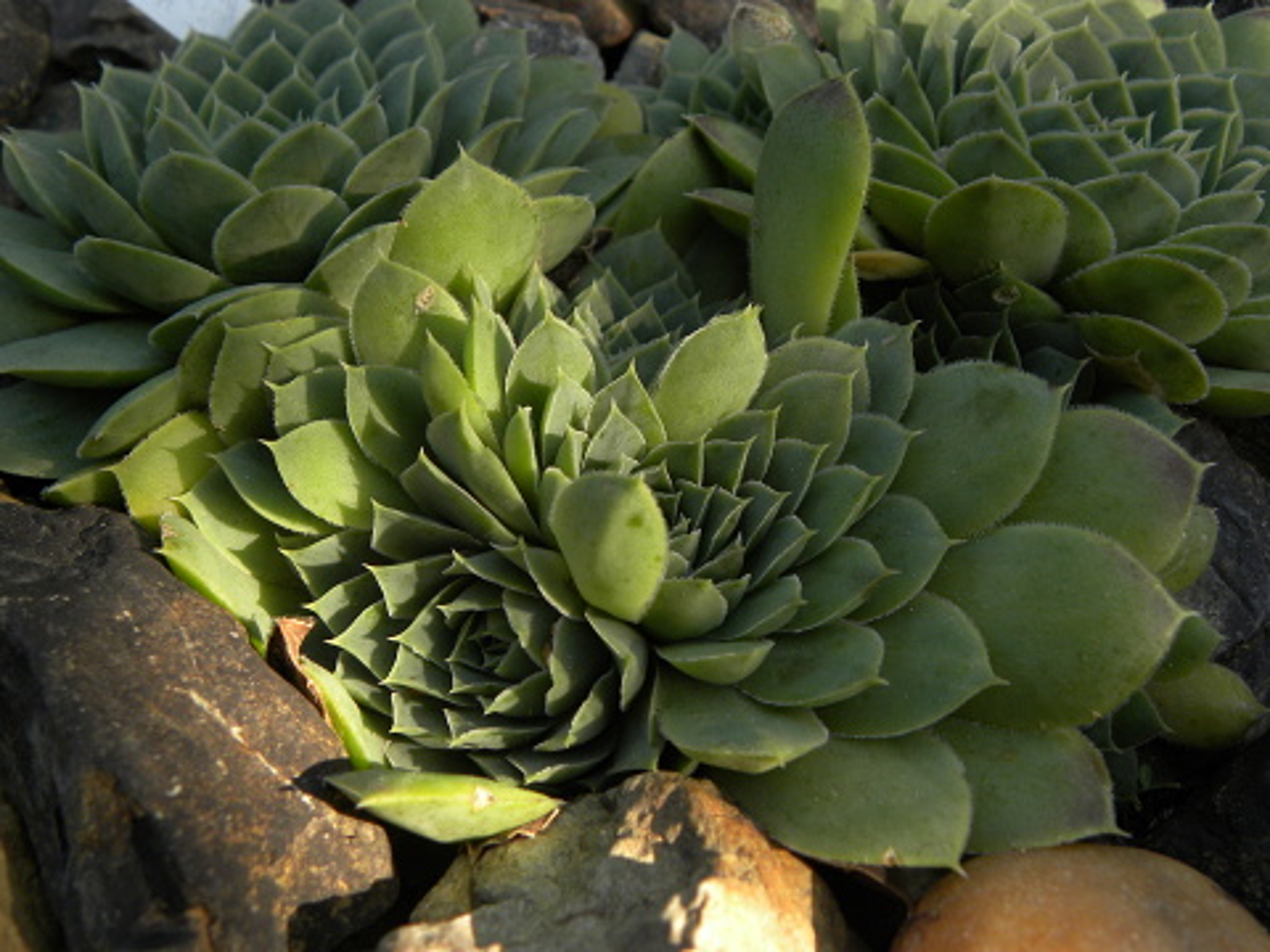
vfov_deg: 38.7
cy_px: 476
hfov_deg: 50.1
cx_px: 635
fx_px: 1357
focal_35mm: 37
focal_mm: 6.6
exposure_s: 1/320
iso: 100
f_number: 3.5
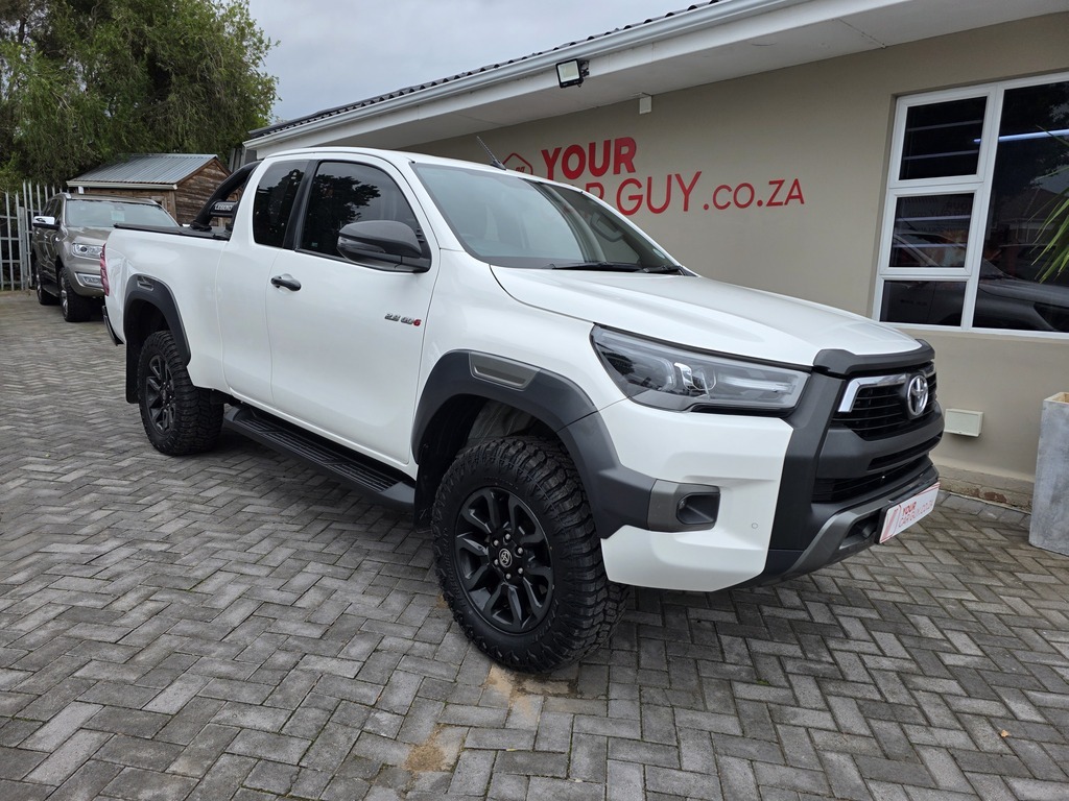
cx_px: 534
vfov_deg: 58.9
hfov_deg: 73.9
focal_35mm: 23
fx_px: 710
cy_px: 400
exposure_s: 1/359
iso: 32
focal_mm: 6.3
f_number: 1.7
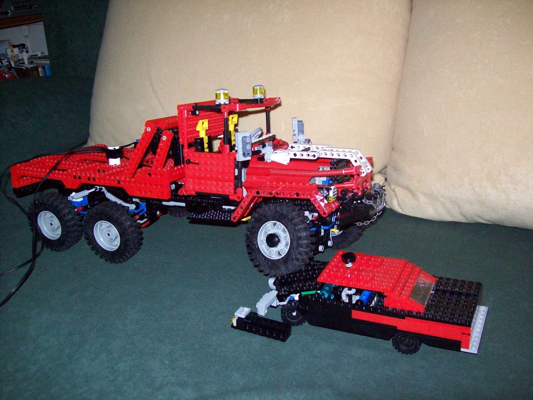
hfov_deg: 51.4
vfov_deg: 39.7
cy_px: 200
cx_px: 266
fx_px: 554
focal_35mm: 36
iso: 200
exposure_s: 1/64
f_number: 2.7
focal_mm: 6
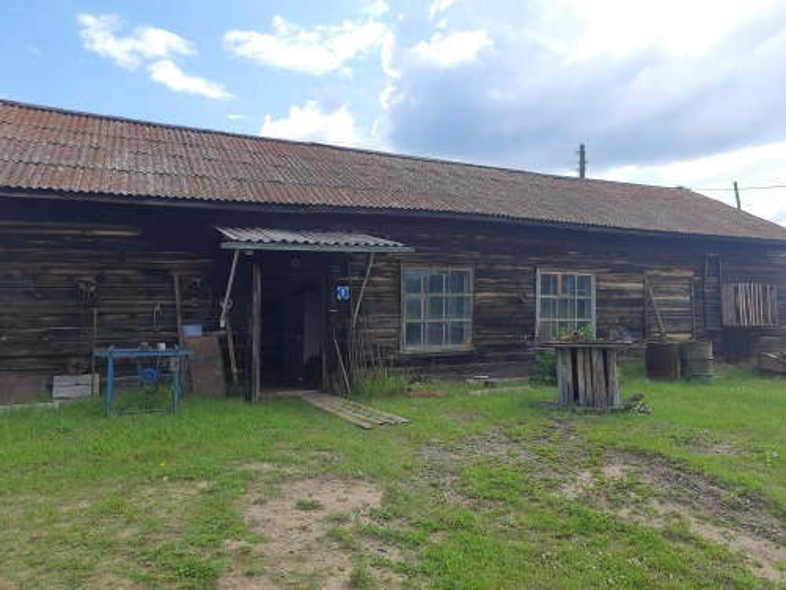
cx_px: 393
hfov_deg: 69.4
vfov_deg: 54.9
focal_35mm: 25
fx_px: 568
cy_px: 295
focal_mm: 4.6
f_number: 2
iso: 20
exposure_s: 1/502
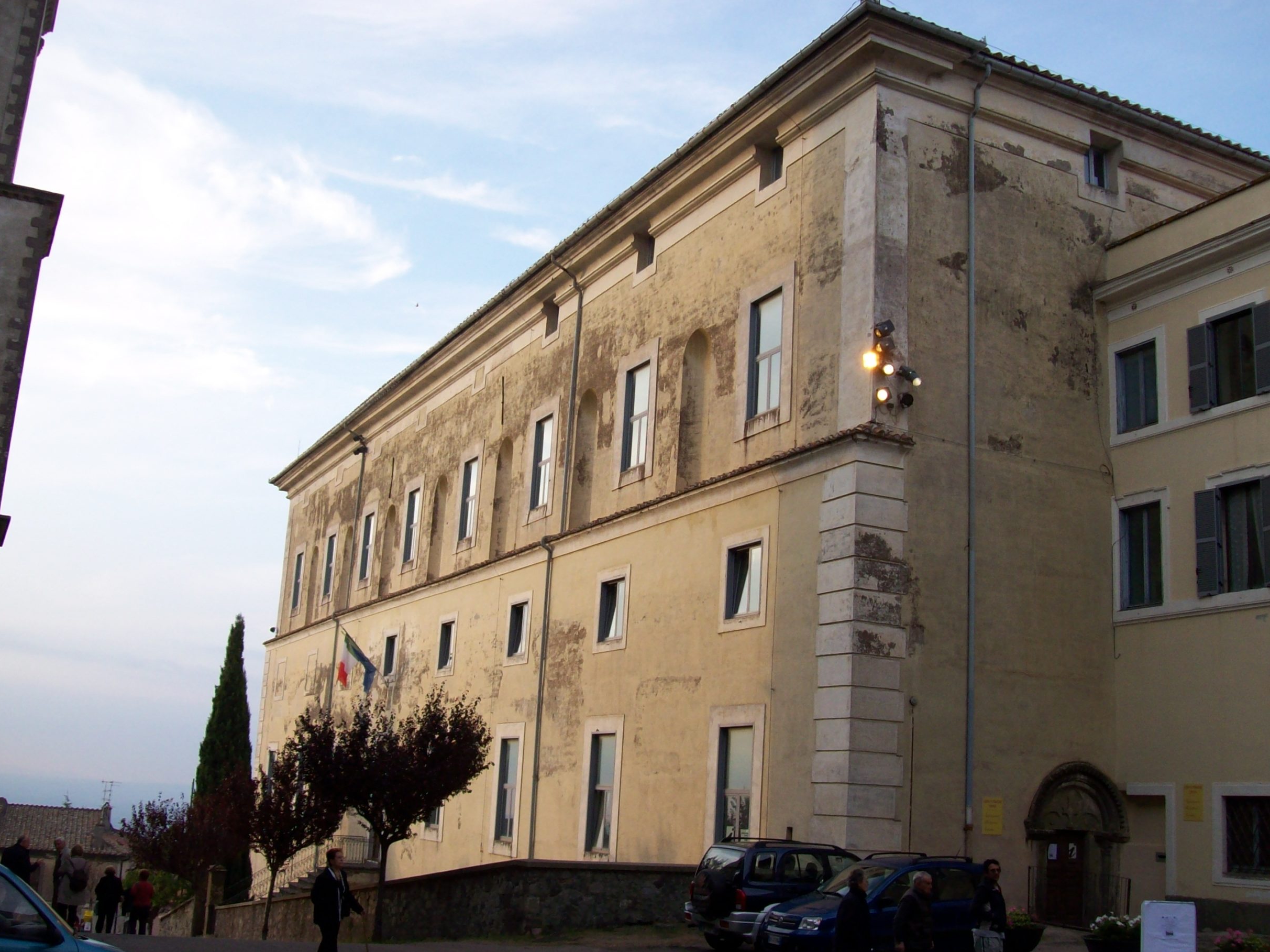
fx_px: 1394
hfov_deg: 49.0
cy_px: 486
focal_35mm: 38
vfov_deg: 37.7
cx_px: 634
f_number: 2.7
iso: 80
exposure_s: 1/297
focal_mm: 6
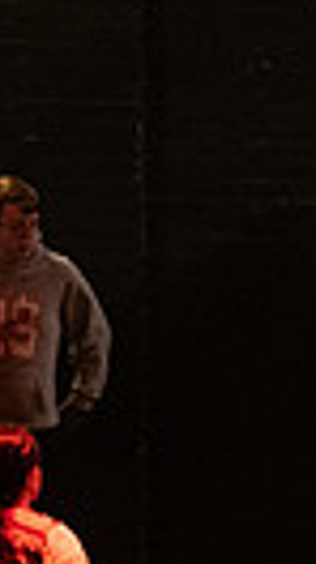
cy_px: 598
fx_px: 13411
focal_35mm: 898
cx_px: 1127
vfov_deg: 2.4
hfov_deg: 1.3
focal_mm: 195
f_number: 6.3
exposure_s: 1/160
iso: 10000
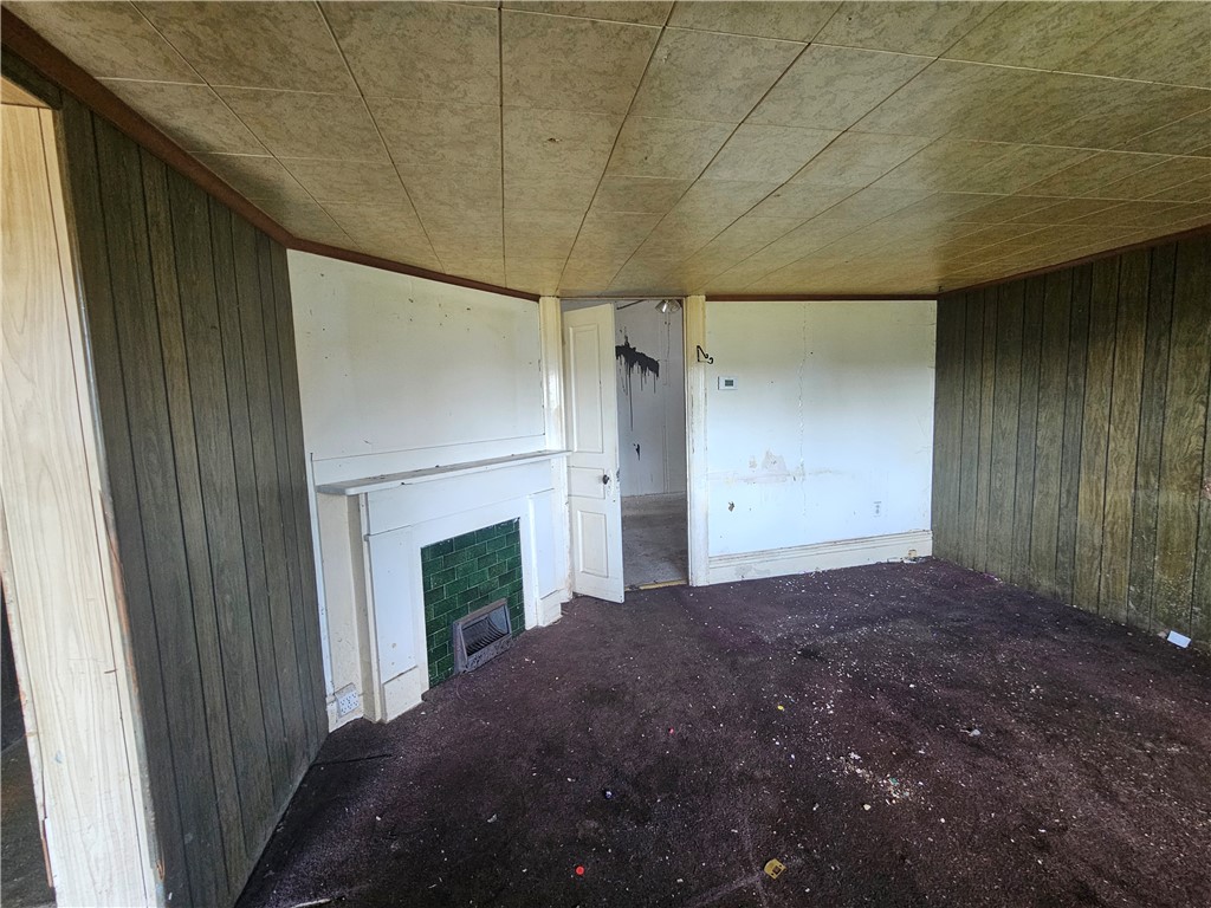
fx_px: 455
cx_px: 606
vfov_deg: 89.9
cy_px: 454
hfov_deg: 106.2
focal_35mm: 13
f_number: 2.2
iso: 320
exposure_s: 1/40
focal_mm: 2.2
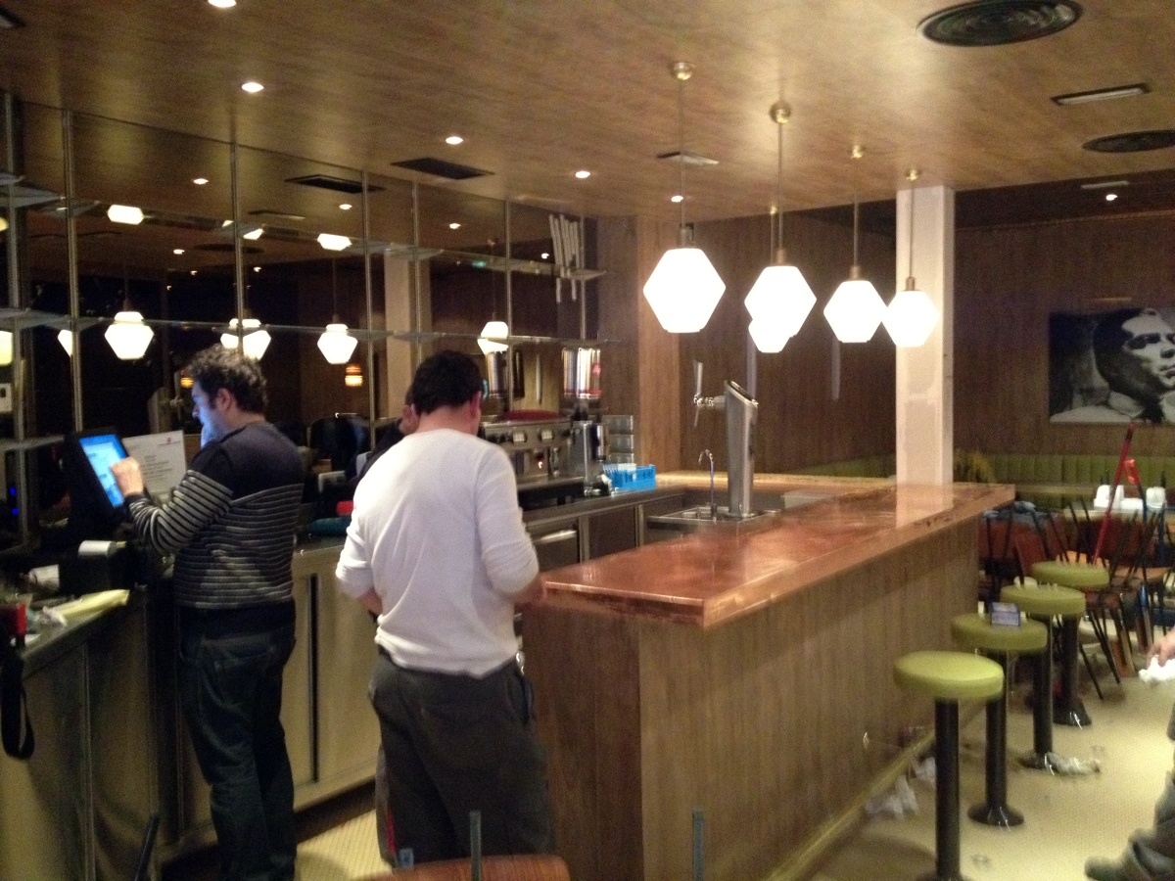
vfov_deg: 40.7
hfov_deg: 52.6
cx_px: 588
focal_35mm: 35
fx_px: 1188
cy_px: 440
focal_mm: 4.28
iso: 640
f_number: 2.4
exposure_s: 1/15
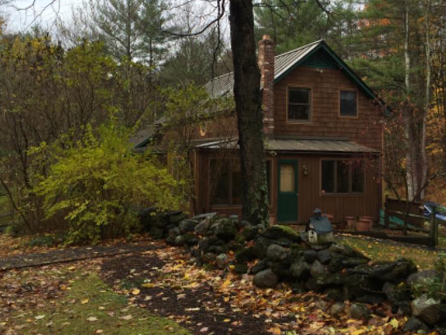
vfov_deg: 34.2
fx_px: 541
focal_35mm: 42
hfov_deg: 44.8
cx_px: 221
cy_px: 131
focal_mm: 4.12
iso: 32
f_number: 2.2
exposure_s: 1/526
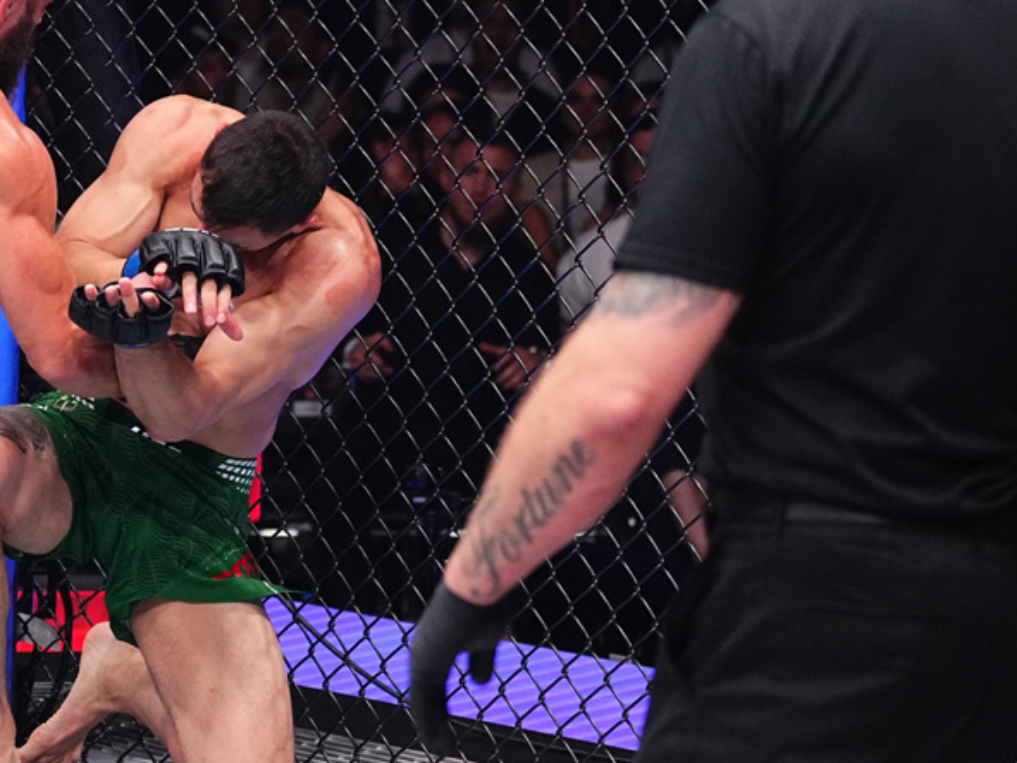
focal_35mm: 123
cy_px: 443
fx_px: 3613
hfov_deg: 15.9
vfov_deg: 12.0
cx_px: 158
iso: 3200
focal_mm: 70
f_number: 2.8
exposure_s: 1/1600
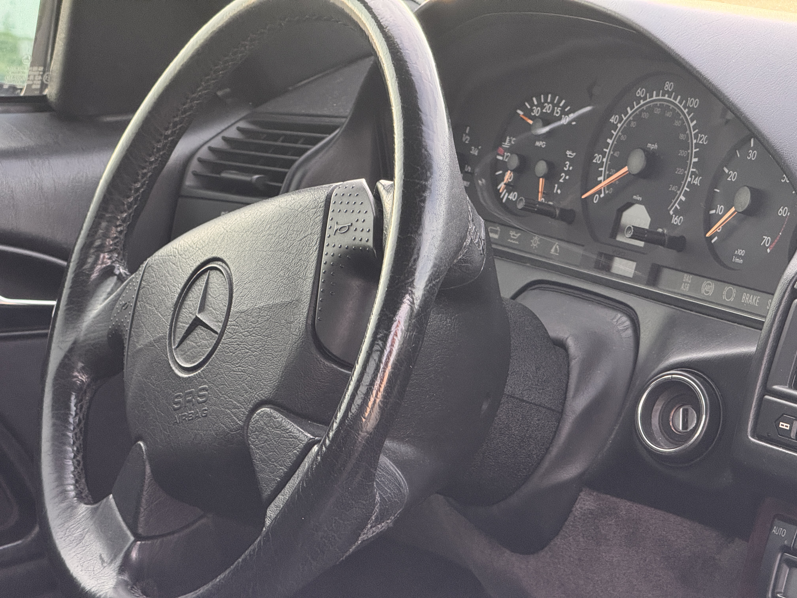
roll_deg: -0.4
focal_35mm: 120
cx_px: 398
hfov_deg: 16.4
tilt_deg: -10.4
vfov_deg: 12.3
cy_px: 299
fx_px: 2763
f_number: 2.8
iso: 160
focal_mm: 15.66
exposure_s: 1/99
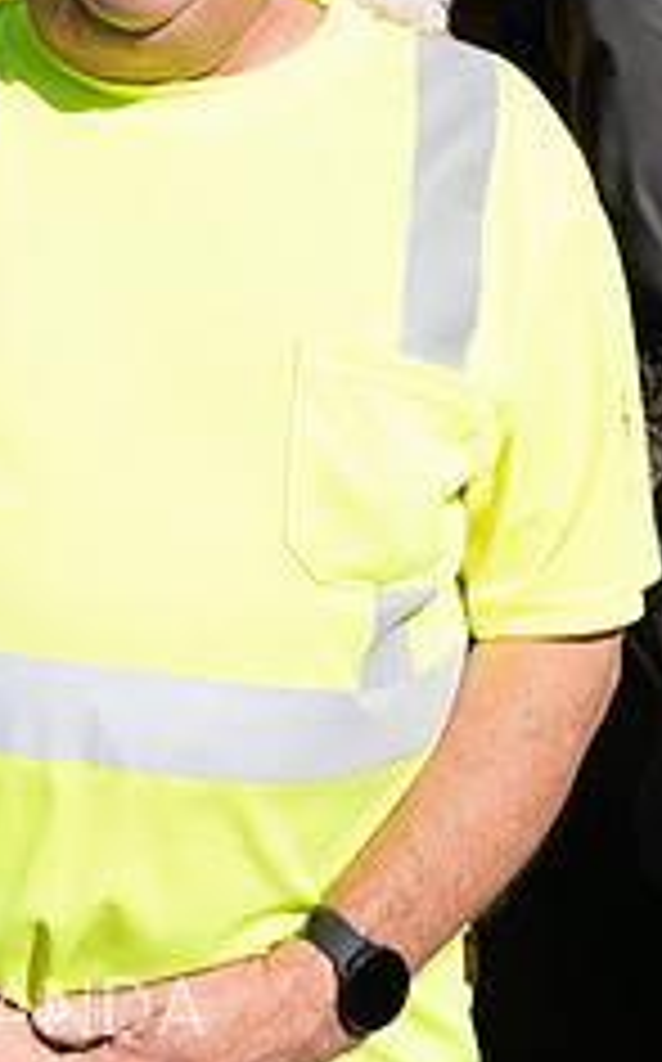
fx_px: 2083
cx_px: 198
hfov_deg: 18.0
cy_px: 81
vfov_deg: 27.5
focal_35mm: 72
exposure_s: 1/320
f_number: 13
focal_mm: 37
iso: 320
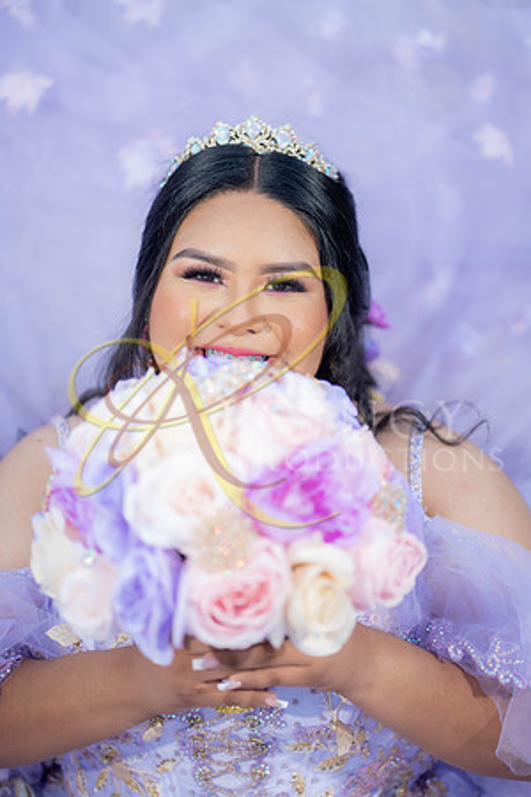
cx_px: 266
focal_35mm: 85
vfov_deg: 23.9
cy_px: 398
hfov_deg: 16.1
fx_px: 1880
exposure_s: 1/1250
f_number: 1.8
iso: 125
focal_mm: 85
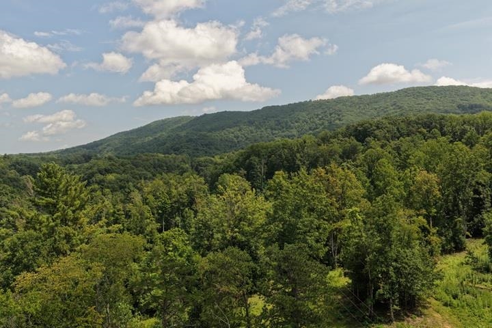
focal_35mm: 28
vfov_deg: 46.4
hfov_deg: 65.5
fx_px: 383
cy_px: 164
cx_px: 246
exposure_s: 1/80
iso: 200
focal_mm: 14.45
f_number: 3.5
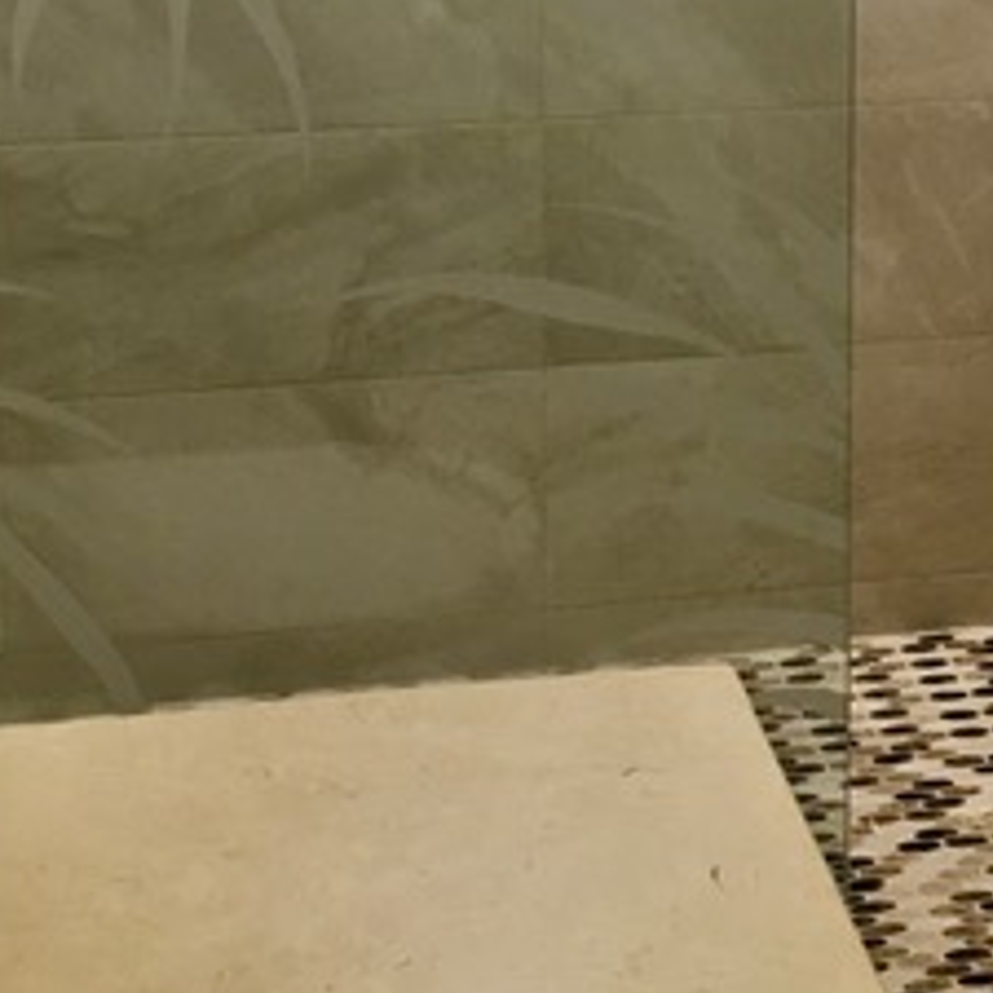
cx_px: 653
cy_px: -194
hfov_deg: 23.6
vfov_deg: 21.9
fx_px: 2369
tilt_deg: -4.1
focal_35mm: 73
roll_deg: -0.9
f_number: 2.2
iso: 32
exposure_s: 1/15
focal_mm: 4.15
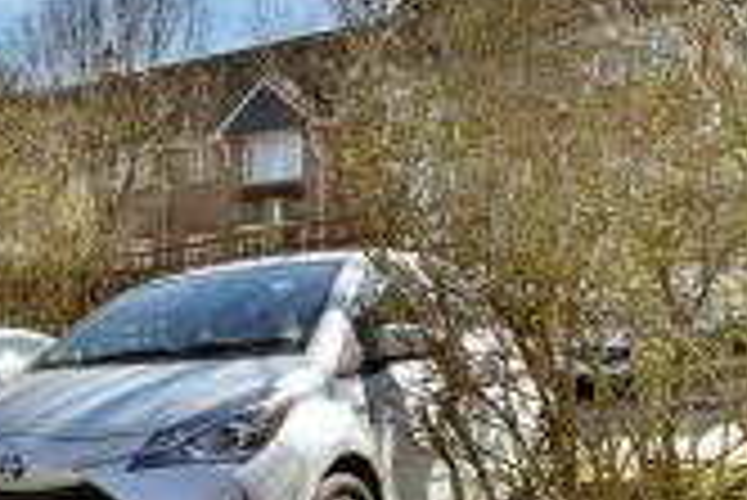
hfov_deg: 37.7
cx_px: -81
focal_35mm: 43
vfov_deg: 31.0
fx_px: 893
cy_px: 331
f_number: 8
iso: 160
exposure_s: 1/320
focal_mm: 10
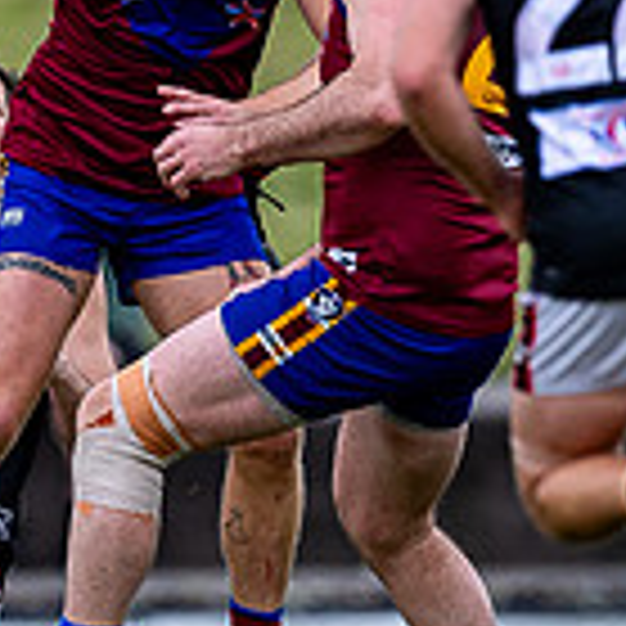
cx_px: 78
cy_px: 40
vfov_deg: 0.6
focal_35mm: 2873
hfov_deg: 0.6
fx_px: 58781
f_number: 4
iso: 560
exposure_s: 1/1250
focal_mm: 500
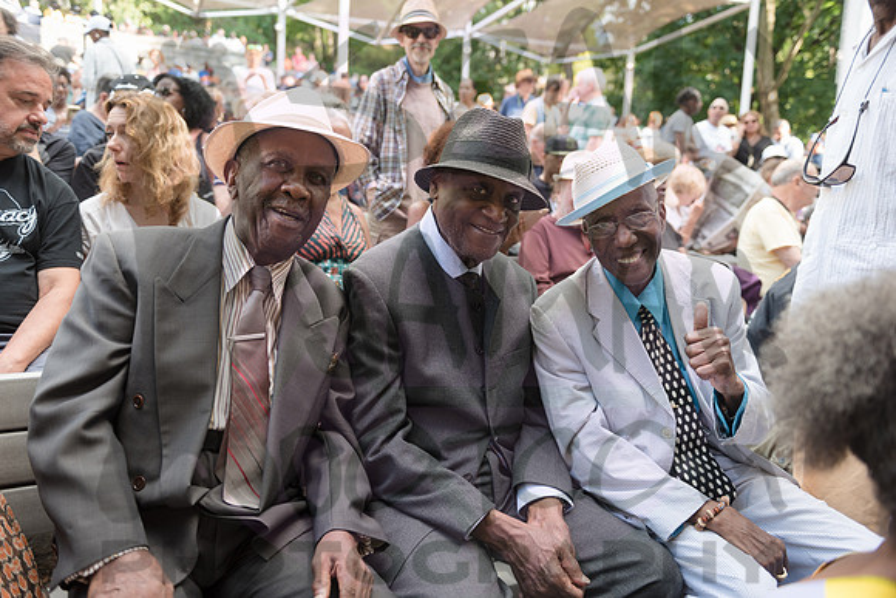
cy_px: 299
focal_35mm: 28
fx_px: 697
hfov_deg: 65.5
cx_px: 448
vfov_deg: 46.4
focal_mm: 28
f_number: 2.8
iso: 250
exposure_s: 1/200
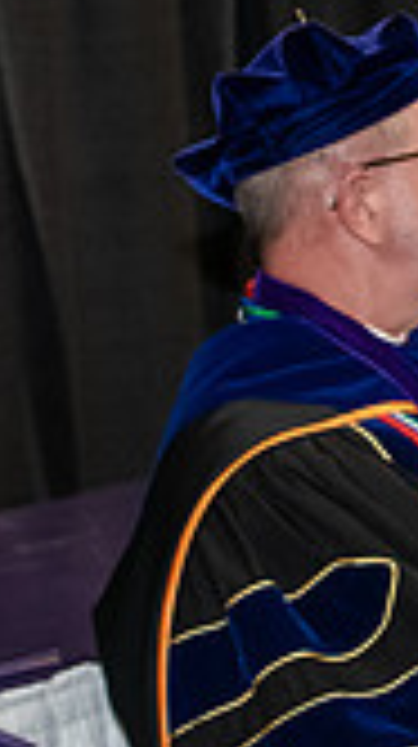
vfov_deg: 8.4
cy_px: -65
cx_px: 957
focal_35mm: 256
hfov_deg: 4.6
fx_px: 5060
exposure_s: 1/200
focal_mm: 70
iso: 2500
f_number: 5
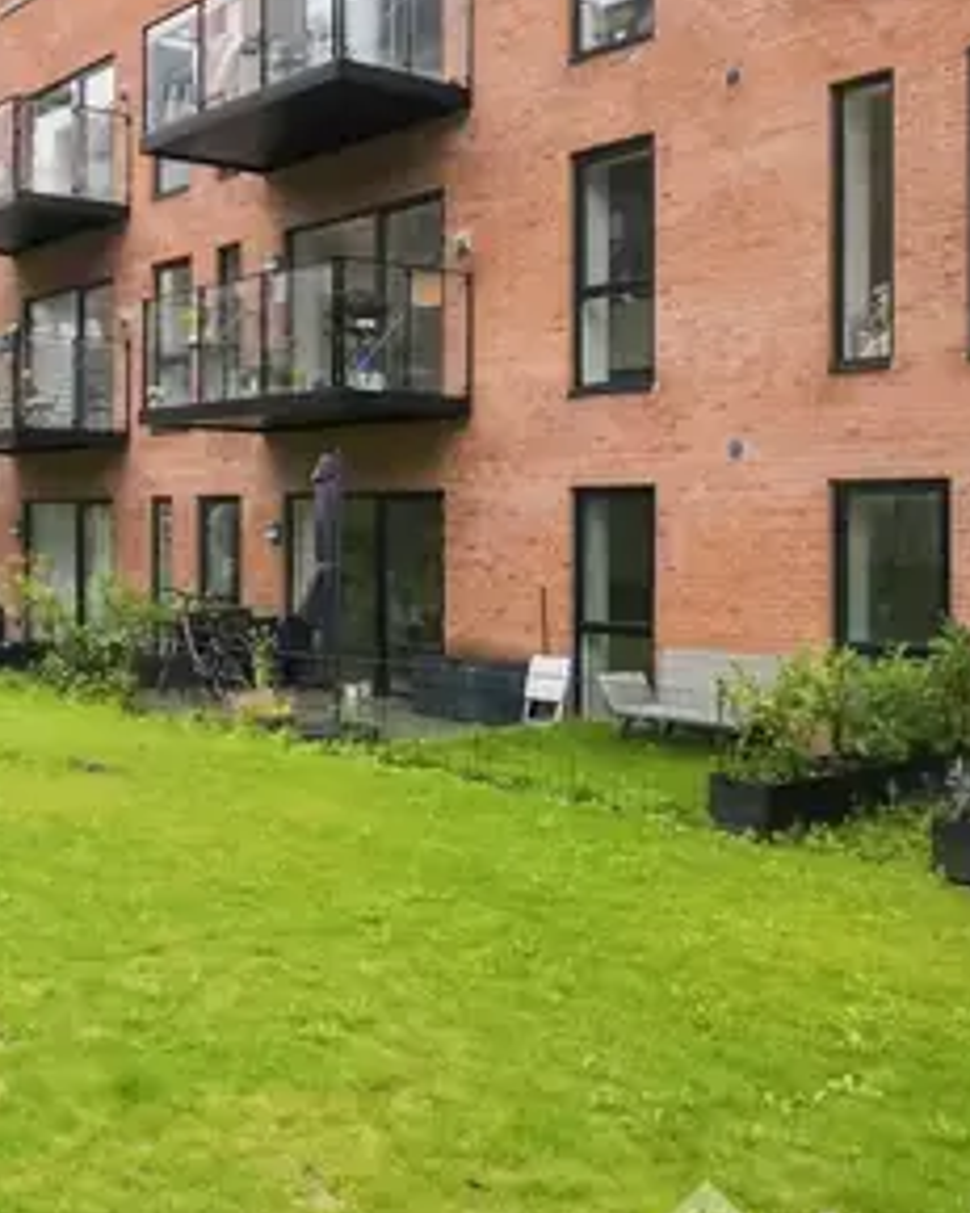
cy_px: 504
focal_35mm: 37
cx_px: 139
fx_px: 1328
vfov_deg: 48.9
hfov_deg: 38.0
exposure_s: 1/20
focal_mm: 12.6
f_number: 8
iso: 200
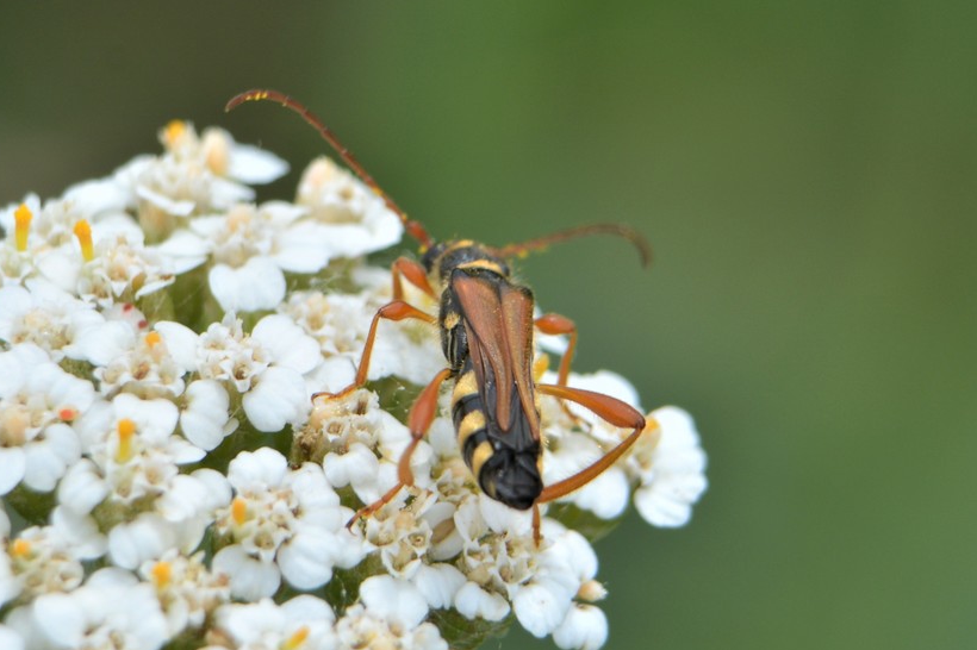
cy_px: 295
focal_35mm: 369
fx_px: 10010
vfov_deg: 3.7
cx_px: 425
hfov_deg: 5.6
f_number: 8
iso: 100
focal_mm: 210
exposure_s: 1/200
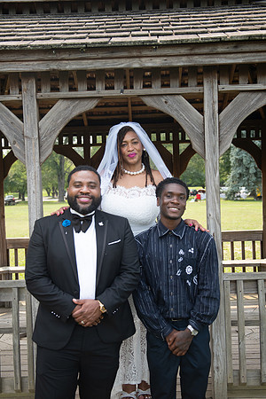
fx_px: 576
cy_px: 200
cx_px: 133
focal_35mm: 52
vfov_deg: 38.2
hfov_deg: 26.0
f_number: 4.6
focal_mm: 50
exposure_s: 1/1600
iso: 800
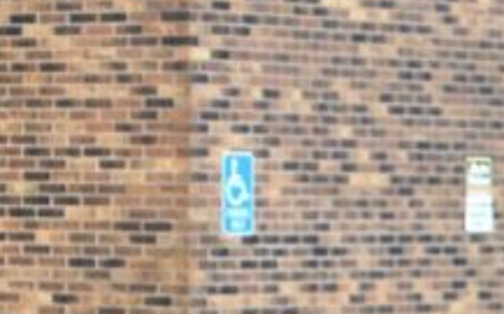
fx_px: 4789
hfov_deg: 6.0
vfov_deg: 3.7
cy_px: -42
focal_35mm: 349
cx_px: -188
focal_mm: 55
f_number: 6.3
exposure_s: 1/200
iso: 100
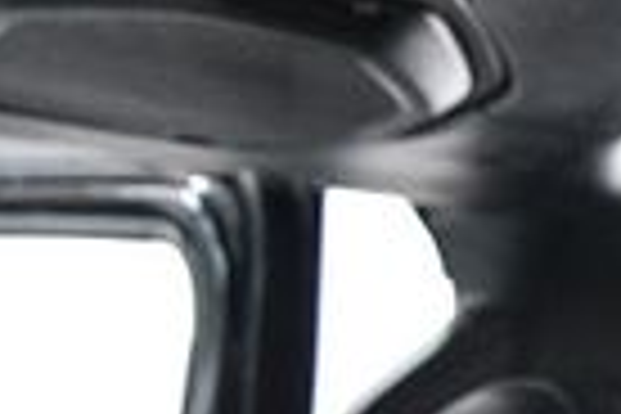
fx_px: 2398
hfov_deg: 12.3
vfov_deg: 9.1
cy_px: -490
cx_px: 1390
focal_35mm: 139
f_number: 3.5
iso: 3600
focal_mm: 20
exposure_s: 1/60
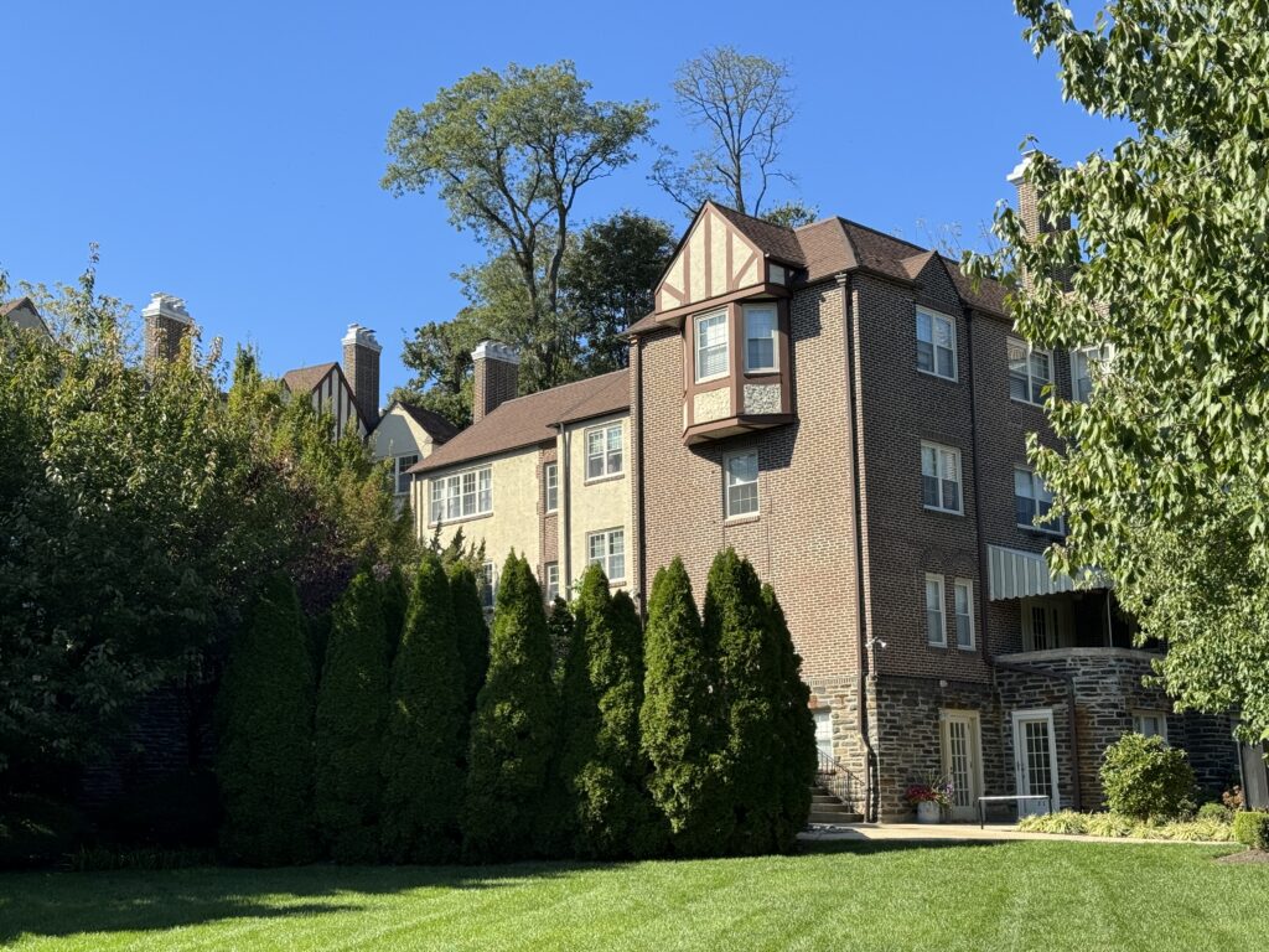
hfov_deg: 39.7
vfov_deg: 30.3
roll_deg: +0.0
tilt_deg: +10.6
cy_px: 476
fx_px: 1760
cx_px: 634
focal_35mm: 48
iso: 64
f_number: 1.78
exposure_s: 1/1923
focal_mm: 6.86
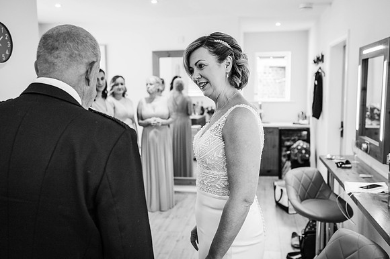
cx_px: 195
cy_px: 130
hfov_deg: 54.5
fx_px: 379
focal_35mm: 35
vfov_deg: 37.8
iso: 360
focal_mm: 35
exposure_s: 1/200
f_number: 3.2
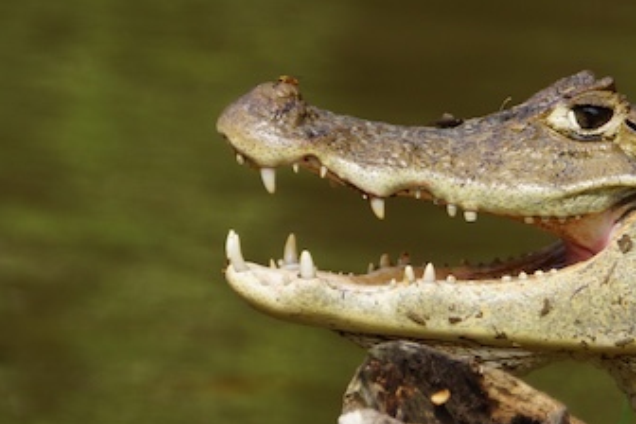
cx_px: 422
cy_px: 159
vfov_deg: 0.9
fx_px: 28406
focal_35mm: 1608
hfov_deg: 1.3
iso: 125
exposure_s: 1/500
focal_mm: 400
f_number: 5.6
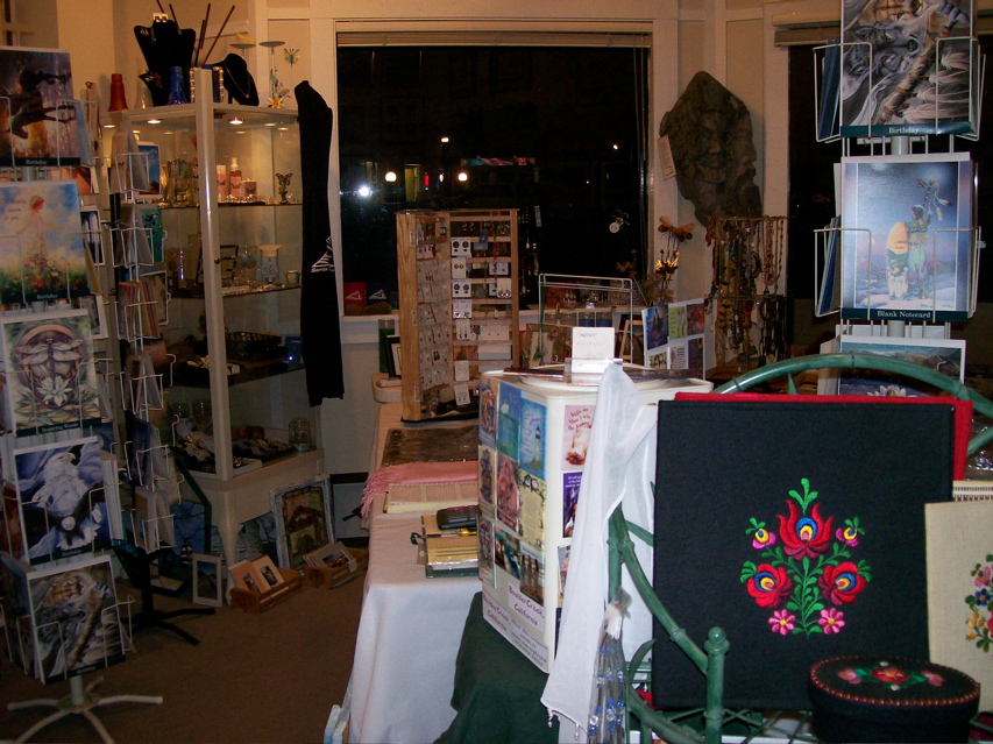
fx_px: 1032
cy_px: 372
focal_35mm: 36
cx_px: 496
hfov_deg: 51.4
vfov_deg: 39.6
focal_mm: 6
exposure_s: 1/64
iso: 140
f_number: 2.7
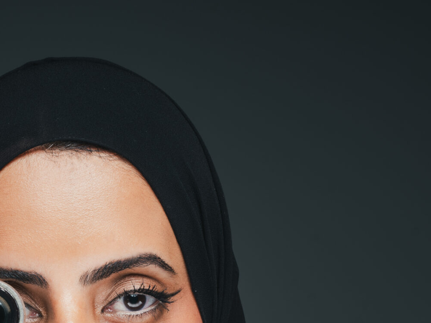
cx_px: 58
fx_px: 3038
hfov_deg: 8.1
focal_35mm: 244
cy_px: 407
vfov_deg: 6.1
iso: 100
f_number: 26
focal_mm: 120
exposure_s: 1/125
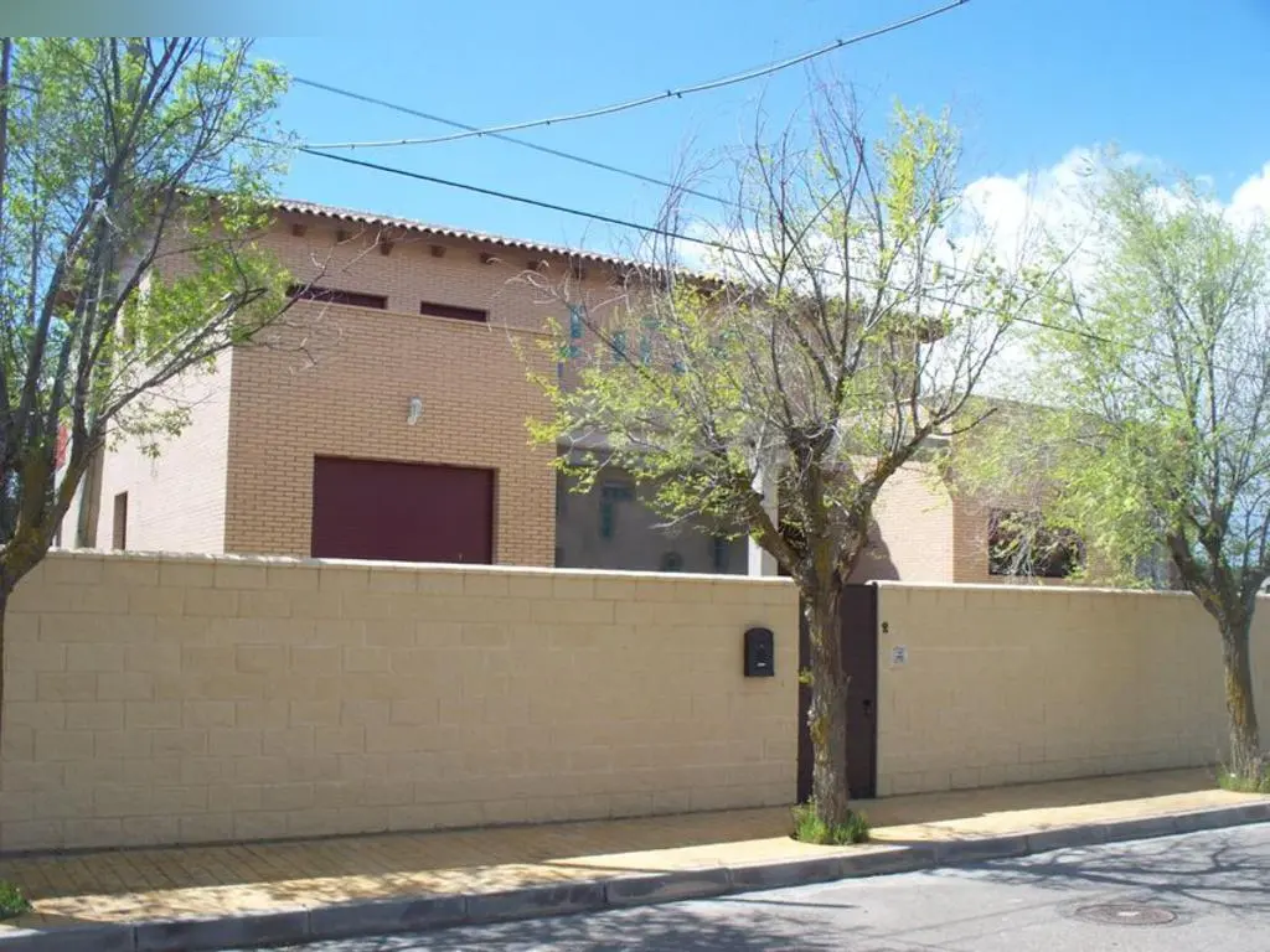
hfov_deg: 51.4
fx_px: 1321
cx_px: 635
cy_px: 476
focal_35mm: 36
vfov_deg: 39.7
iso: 80
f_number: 5
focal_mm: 7.54
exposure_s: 1/250
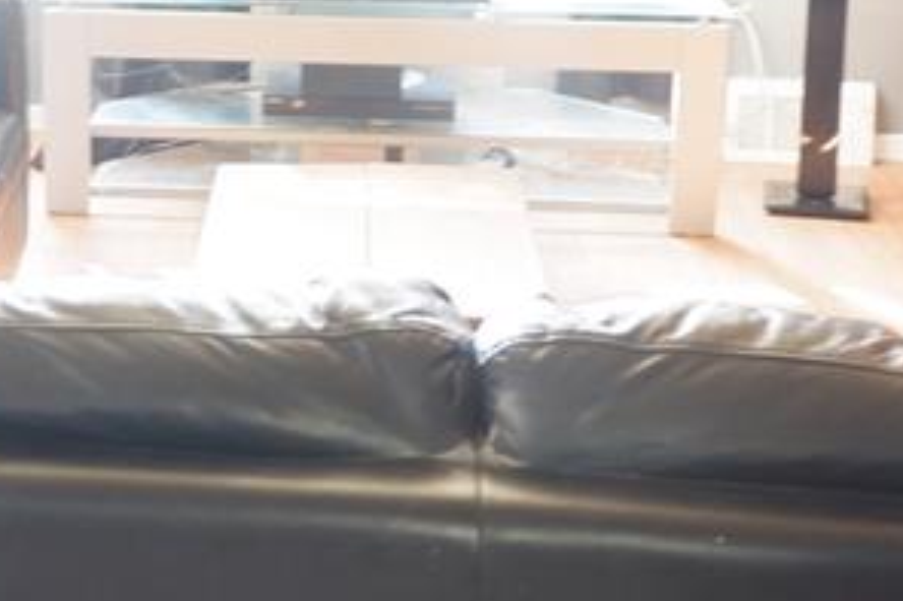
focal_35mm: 83
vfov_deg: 16.2
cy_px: 31
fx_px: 2081
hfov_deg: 23.7
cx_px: 55
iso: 800
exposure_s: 1/10
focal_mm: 16
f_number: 3.5
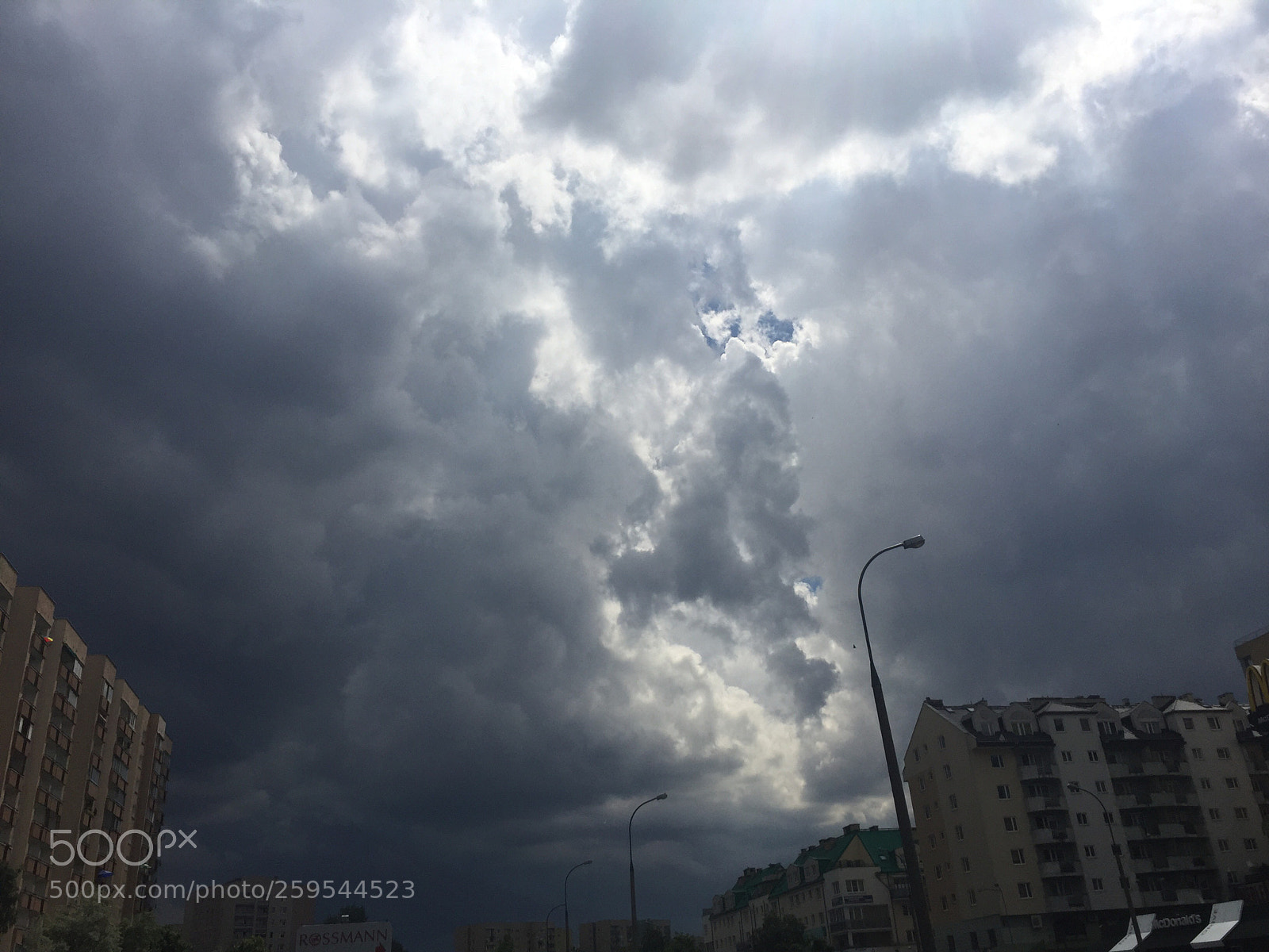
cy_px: 476
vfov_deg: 48.2
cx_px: 634
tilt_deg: +25.5
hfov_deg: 61.7
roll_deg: +3.1
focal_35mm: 29
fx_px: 1063
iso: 32
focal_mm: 4.15
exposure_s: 1/9901
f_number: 2.2
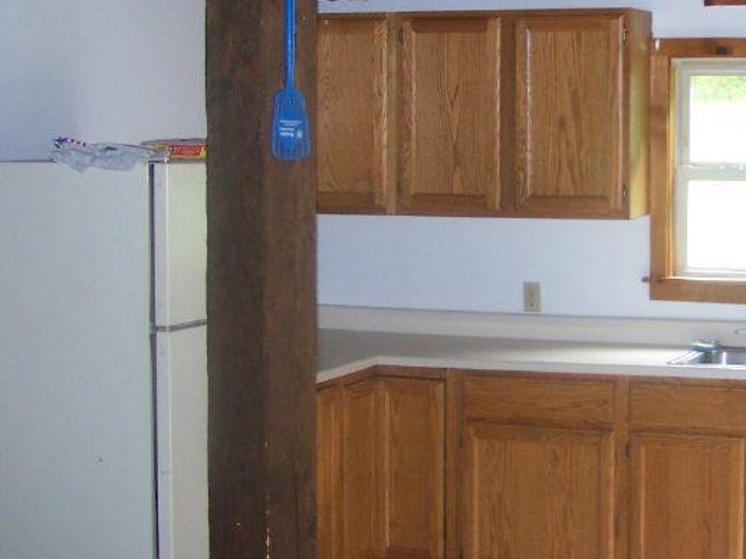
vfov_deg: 19.5
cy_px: 131
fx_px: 1616
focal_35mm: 75
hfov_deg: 25.1
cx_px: 690
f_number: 2.8
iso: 140
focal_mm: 6.3
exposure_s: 1/60
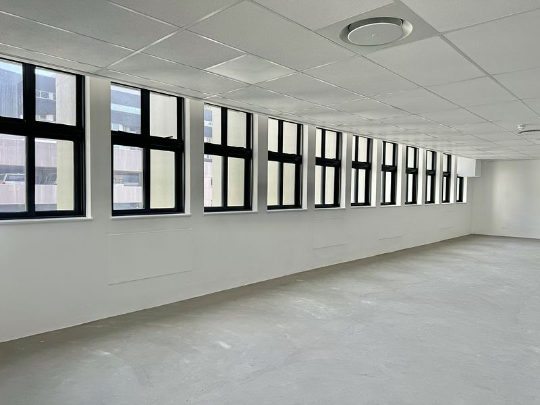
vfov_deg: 56.8
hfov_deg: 71.6
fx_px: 374
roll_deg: -0.8
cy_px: 202
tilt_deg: -2.1
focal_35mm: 24
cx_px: 270
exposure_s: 1/204
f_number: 1.78
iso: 64
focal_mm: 6.76
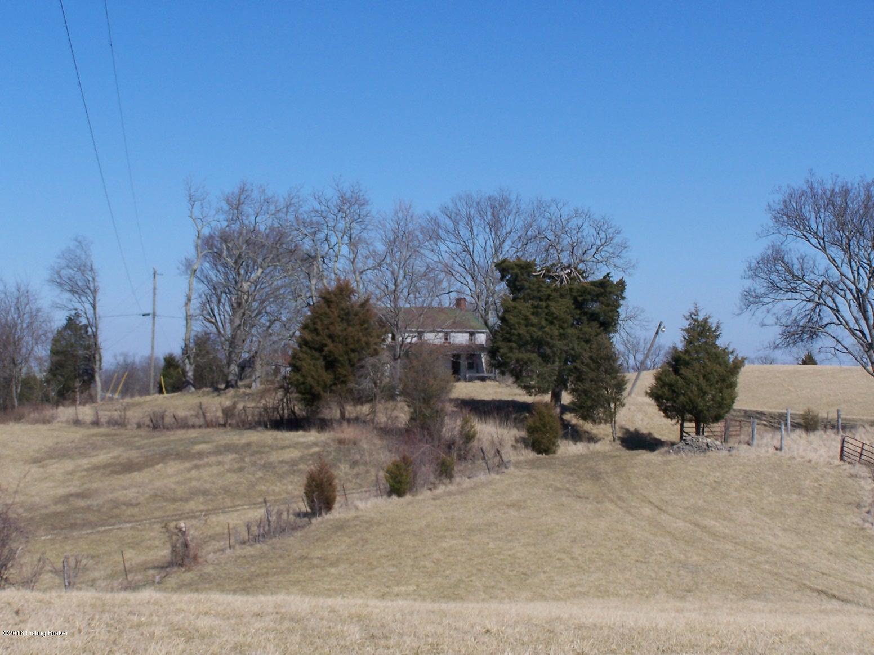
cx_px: 437
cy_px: 328
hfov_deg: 28.2
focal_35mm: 69
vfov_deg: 21.3
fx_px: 1742
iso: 80
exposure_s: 1/1000
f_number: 4.5
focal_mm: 11.5
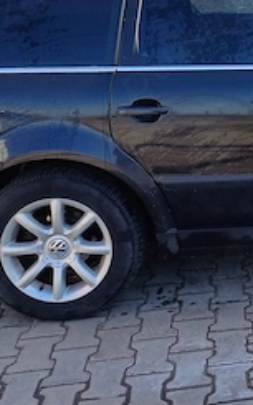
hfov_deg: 18.4
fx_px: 718
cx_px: 341
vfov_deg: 30.1
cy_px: 38
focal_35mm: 65
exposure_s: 1/477
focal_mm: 4.65
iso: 50
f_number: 1.8
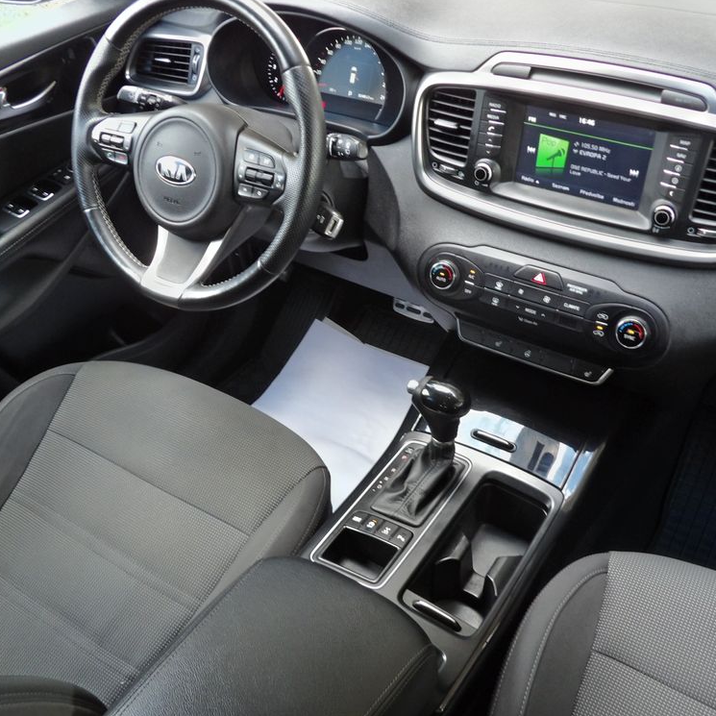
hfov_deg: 48.4
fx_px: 796
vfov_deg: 48.4
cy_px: 350
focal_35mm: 34
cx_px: 332
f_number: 3.4
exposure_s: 1/11
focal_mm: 5
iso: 200
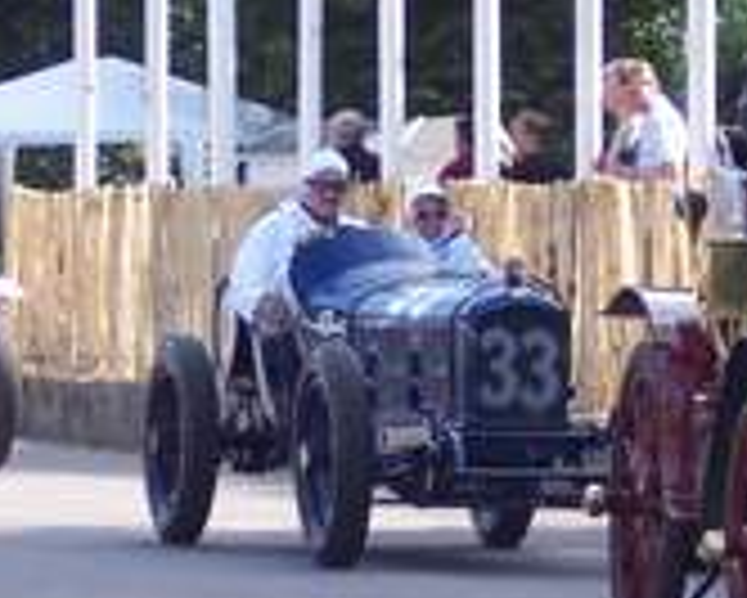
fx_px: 9490
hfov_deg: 4.5
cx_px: 598
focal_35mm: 429
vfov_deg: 3.6
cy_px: 238
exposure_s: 1/250
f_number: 4.8
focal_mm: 24
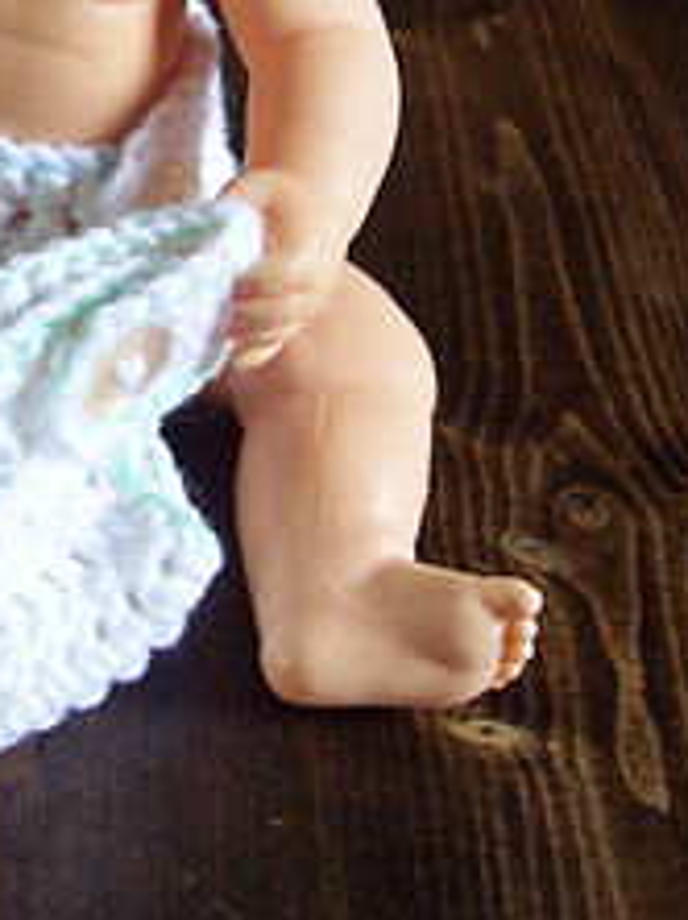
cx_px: -2
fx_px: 2337
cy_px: 37
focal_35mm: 88
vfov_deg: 21.6
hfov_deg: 16.4
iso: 200
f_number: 3.4
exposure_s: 1/8
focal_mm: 8
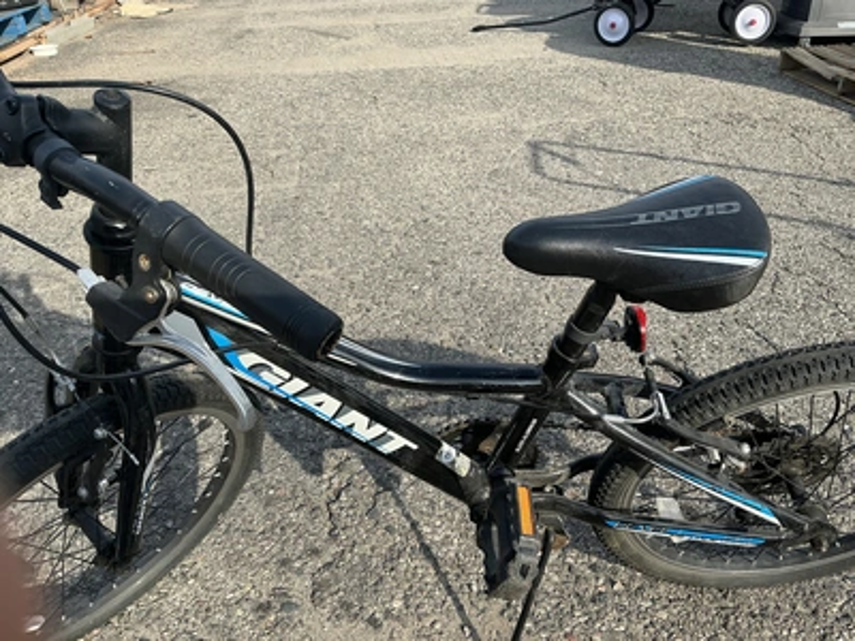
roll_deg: +1.8
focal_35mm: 28
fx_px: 692
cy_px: 320
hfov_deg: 63.4
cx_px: 428
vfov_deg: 49.7
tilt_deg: -32.7
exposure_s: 1/855
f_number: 1.8
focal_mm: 3
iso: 25
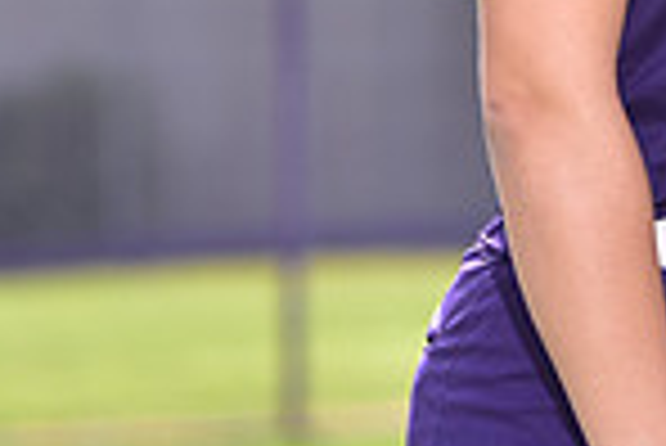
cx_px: 792
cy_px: -340
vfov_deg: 2.5
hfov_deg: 3.7
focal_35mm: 550
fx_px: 10185
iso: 100
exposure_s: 1/250
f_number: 5
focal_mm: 140
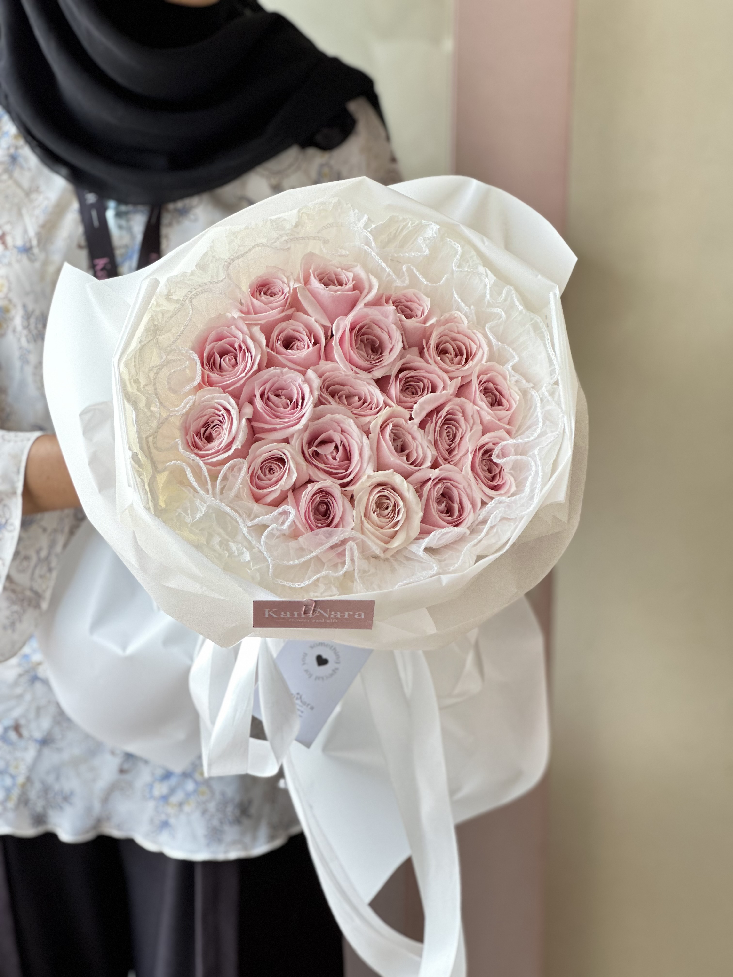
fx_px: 2174
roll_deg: -1.0
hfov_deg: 19.1
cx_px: 366
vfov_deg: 25.3
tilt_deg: -15.5
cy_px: 488
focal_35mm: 77
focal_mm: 9
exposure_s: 1/33
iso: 125
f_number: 2.8
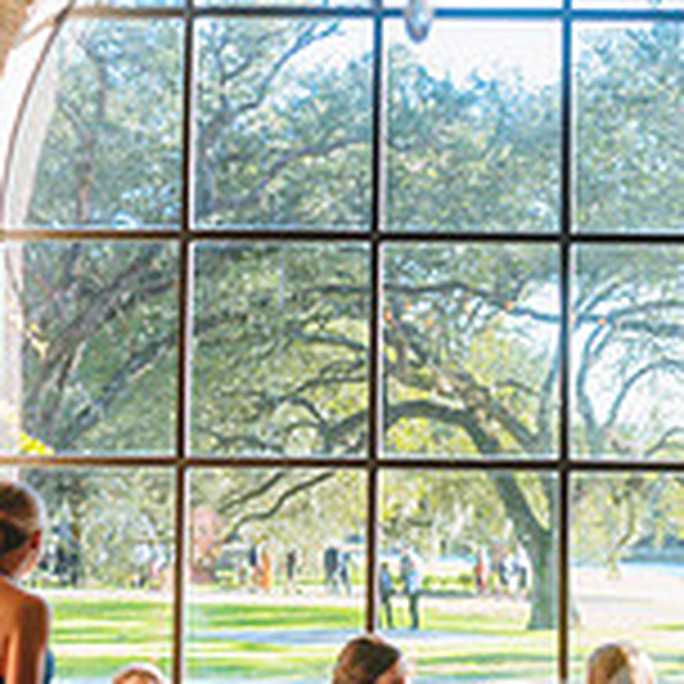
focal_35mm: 104
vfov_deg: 16.7
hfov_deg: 16.7
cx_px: 482
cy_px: 369
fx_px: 2325
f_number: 2.8
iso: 800
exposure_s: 1/500
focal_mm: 32
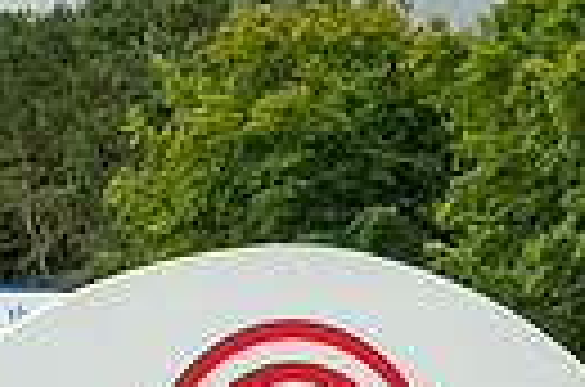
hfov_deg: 12.0
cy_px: 747
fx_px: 2772
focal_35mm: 171
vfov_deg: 7.7
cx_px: 161
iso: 250
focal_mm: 34
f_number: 7.1
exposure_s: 1/100
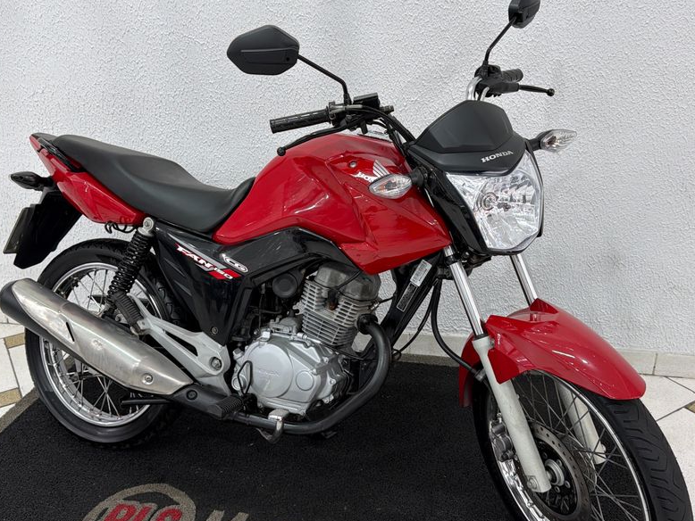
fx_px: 502
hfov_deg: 69.4
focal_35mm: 25
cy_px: 256
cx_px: 349
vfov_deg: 54.9
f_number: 1.78
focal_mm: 6.76
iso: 100
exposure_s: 1/60
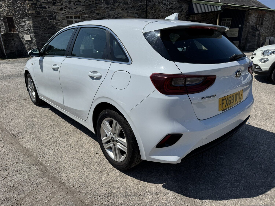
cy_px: 103
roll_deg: +1.0
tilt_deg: -19.0
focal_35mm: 24
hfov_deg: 71.6
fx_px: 191
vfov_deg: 56.8
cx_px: 138
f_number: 1.78
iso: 80
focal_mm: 6.76
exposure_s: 1/10417
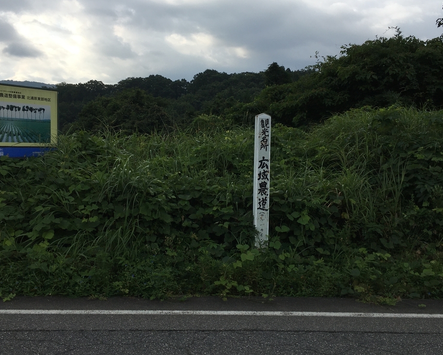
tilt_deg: -0.2
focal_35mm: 37
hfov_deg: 49.1
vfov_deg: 40.1
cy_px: 160
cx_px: 221
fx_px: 485
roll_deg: +0.2
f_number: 2.2
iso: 25
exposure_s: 1/1451
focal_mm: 4.15
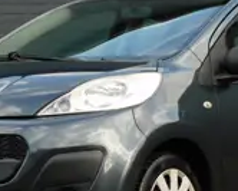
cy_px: 39
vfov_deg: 6.4
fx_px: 1692
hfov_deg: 8.0
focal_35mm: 240
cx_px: 158
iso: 125
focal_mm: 15.2
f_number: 4.5
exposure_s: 1/160
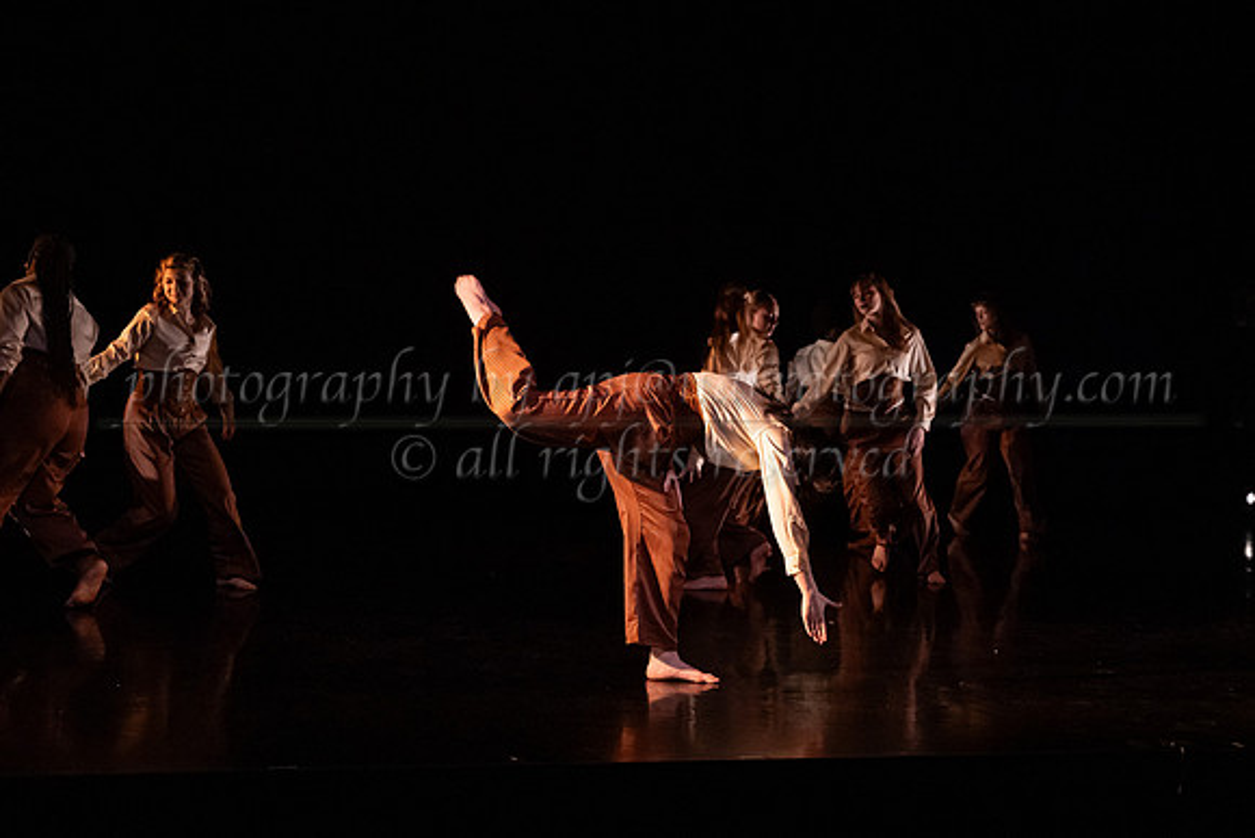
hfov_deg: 31.9
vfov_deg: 21.6
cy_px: 420
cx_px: 724
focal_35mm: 63
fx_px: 2193
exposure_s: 1/400
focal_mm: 54
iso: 4000
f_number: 4
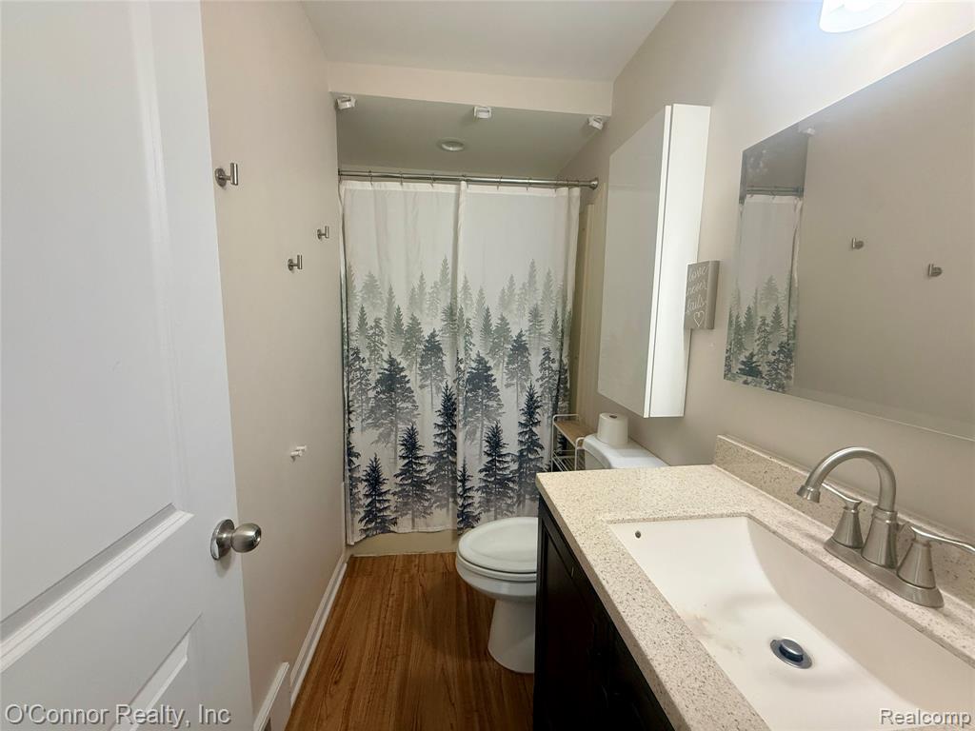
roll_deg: -1.2
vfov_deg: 85.7
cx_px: 488
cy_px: 366
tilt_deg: -7.0
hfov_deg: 102.1
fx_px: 394
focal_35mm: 14
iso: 320
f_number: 2.2
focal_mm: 2.22
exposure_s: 1/120
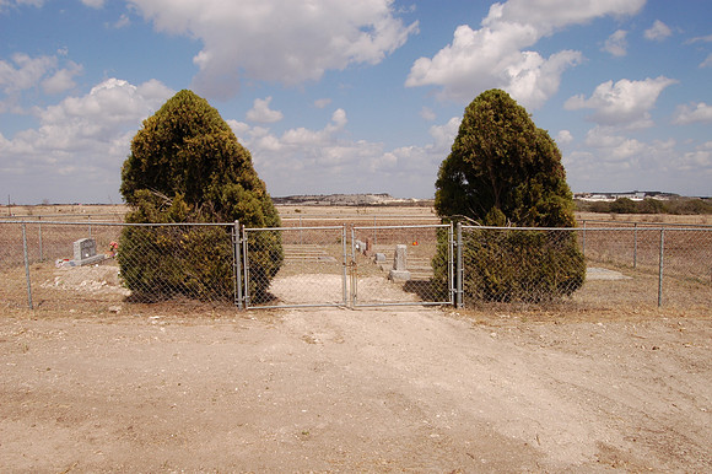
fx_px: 534
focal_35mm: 27
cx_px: 356
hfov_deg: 67.4
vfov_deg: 47.9
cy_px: 237
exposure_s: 1/160
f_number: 16
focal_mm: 18
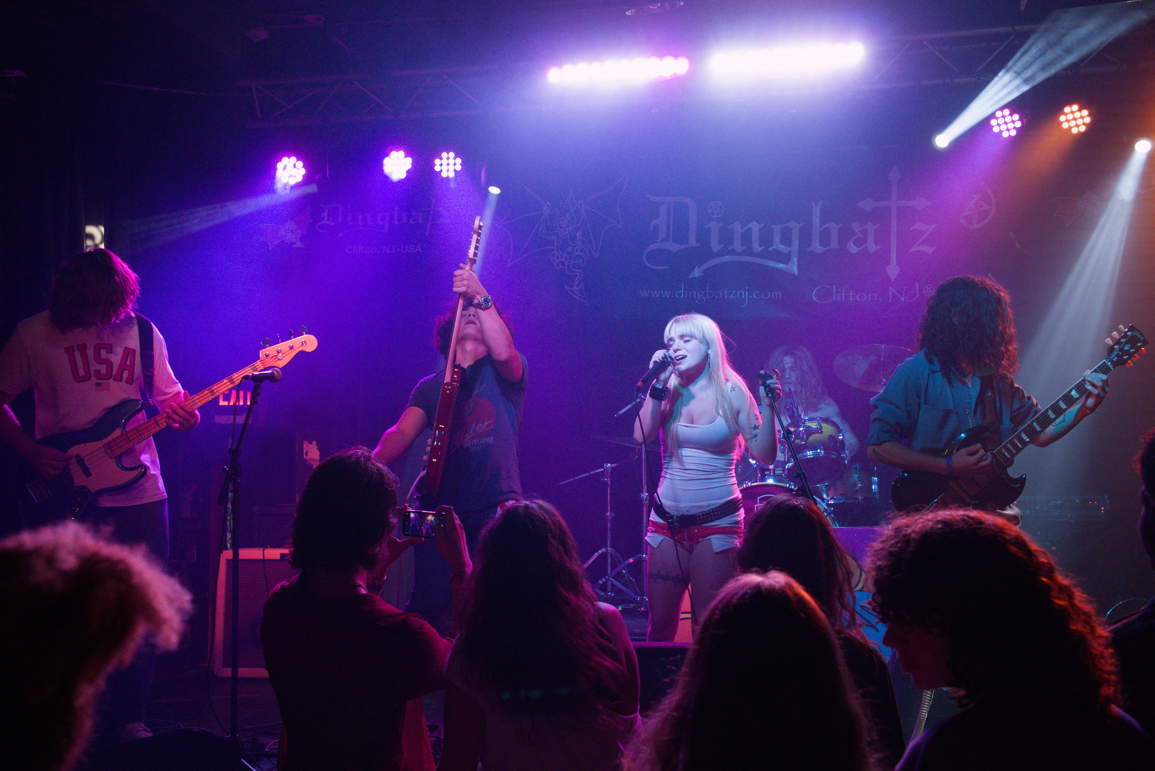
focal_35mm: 40
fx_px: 1276
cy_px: 386
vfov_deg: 33.6
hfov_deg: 48.7
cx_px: 578
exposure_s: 1/200
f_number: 4.5
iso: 2000
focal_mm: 26.5
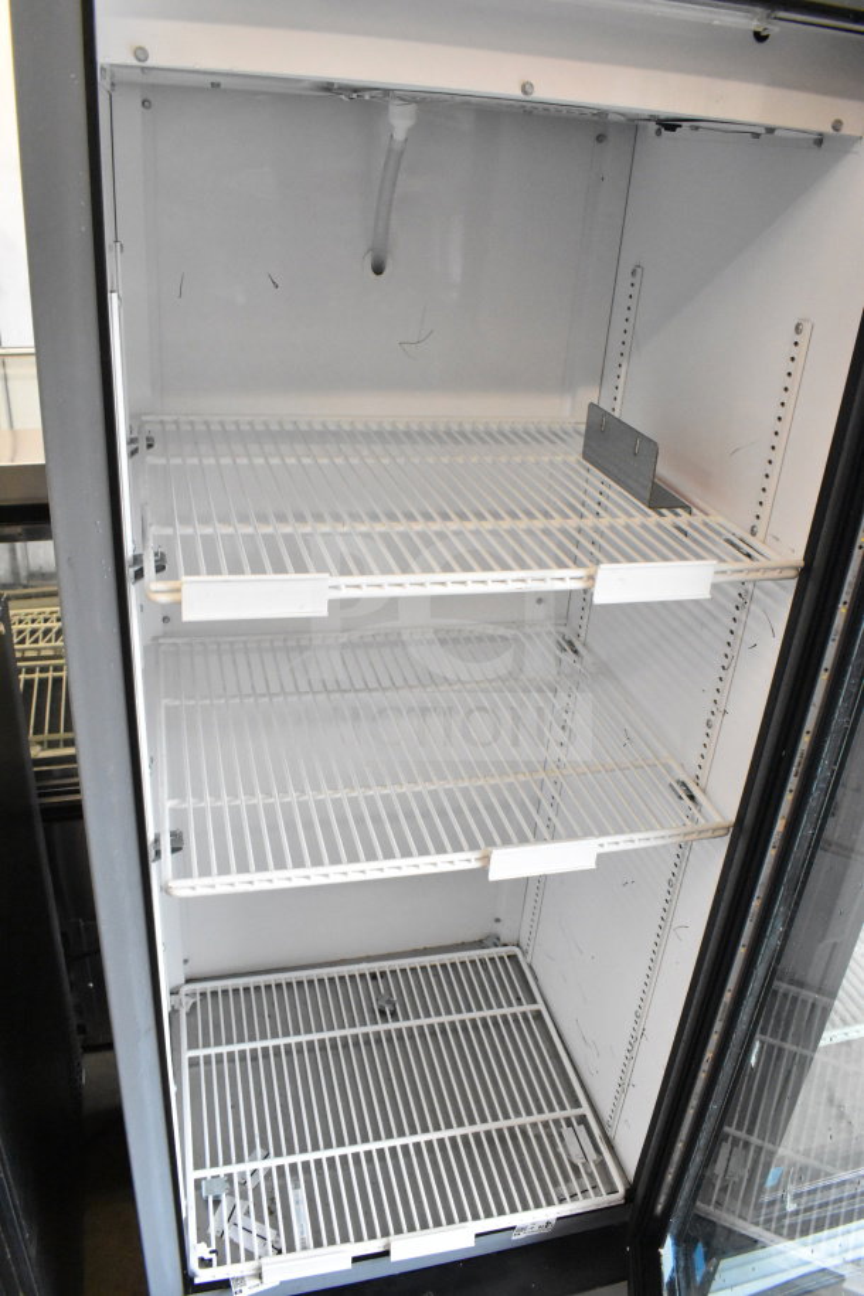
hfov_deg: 47.9
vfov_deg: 67.4
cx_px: 432
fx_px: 972
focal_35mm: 27
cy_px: 648
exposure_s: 1/200
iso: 6400
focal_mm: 18
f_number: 7.1
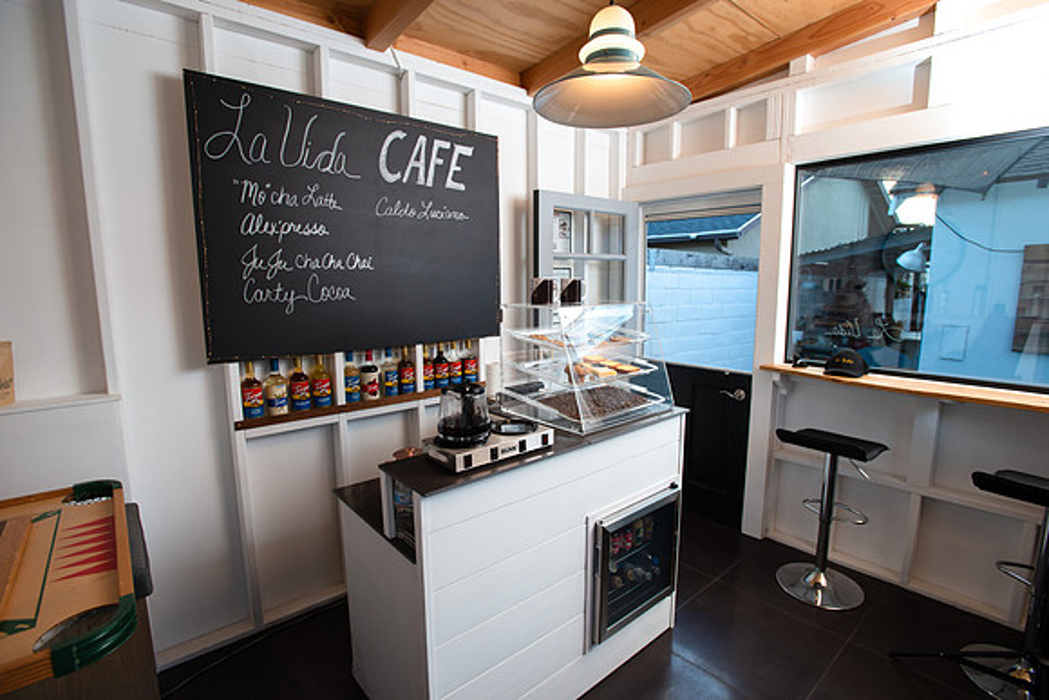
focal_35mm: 17
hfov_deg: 93.3
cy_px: 350
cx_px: 524
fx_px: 495
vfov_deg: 70.5
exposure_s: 1/200
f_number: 5.6
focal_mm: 17
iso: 400
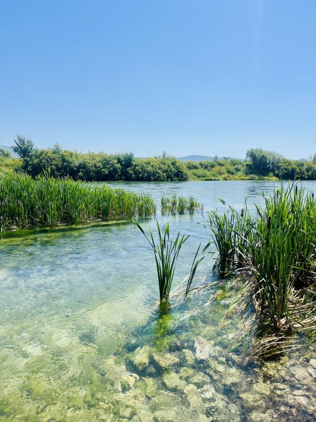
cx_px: 158
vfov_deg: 67.3
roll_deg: -0.8
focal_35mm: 26
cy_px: 211
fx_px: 316
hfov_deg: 53.1
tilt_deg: -7.6
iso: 50
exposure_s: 1/4484
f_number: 1.6
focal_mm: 5.1
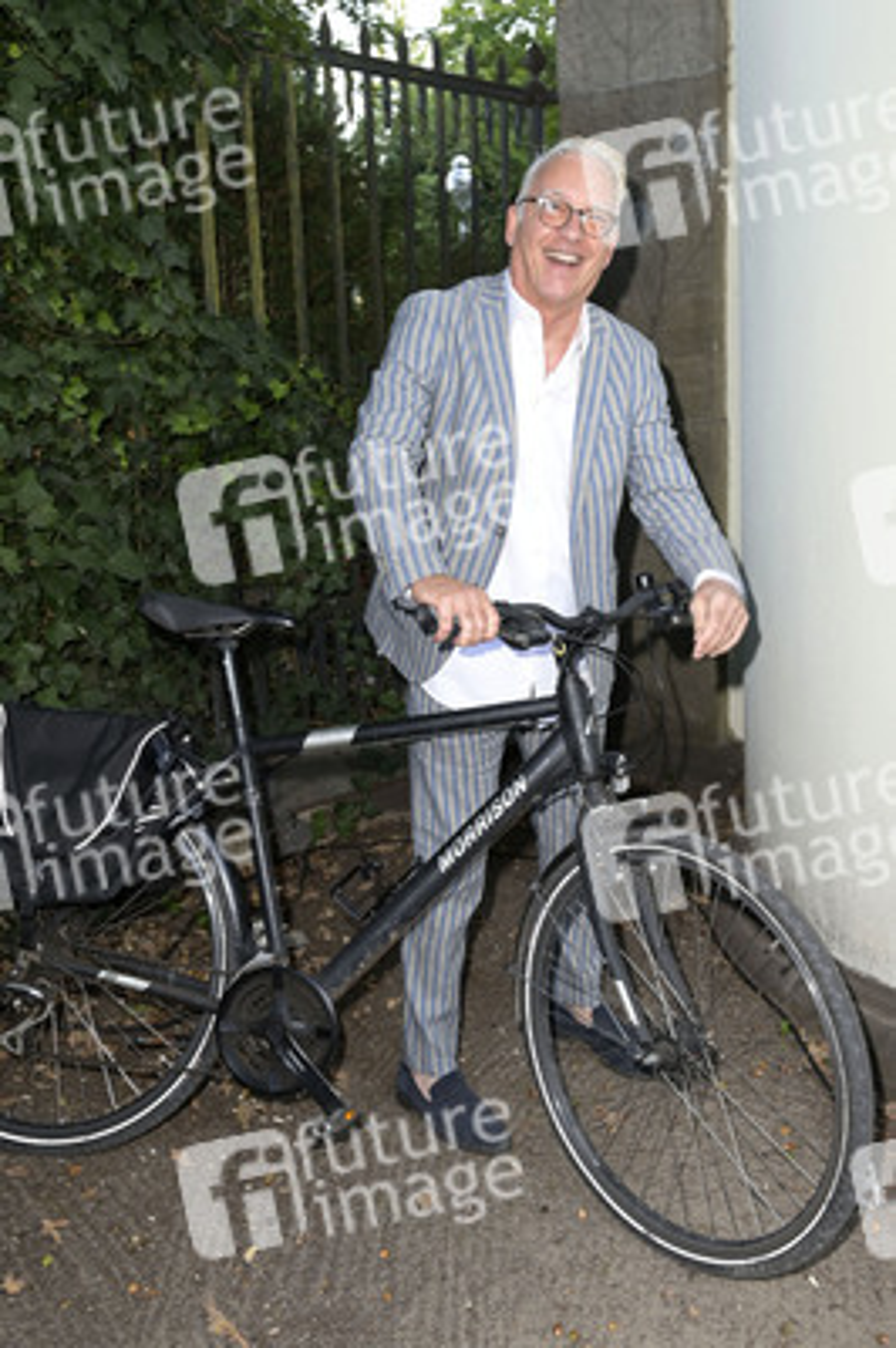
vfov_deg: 50.7
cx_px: 448
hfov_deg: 35.0
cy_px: 674
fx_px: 1421
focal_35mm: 38
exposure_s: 1/100
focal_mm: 38
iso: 1250
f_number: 5.6
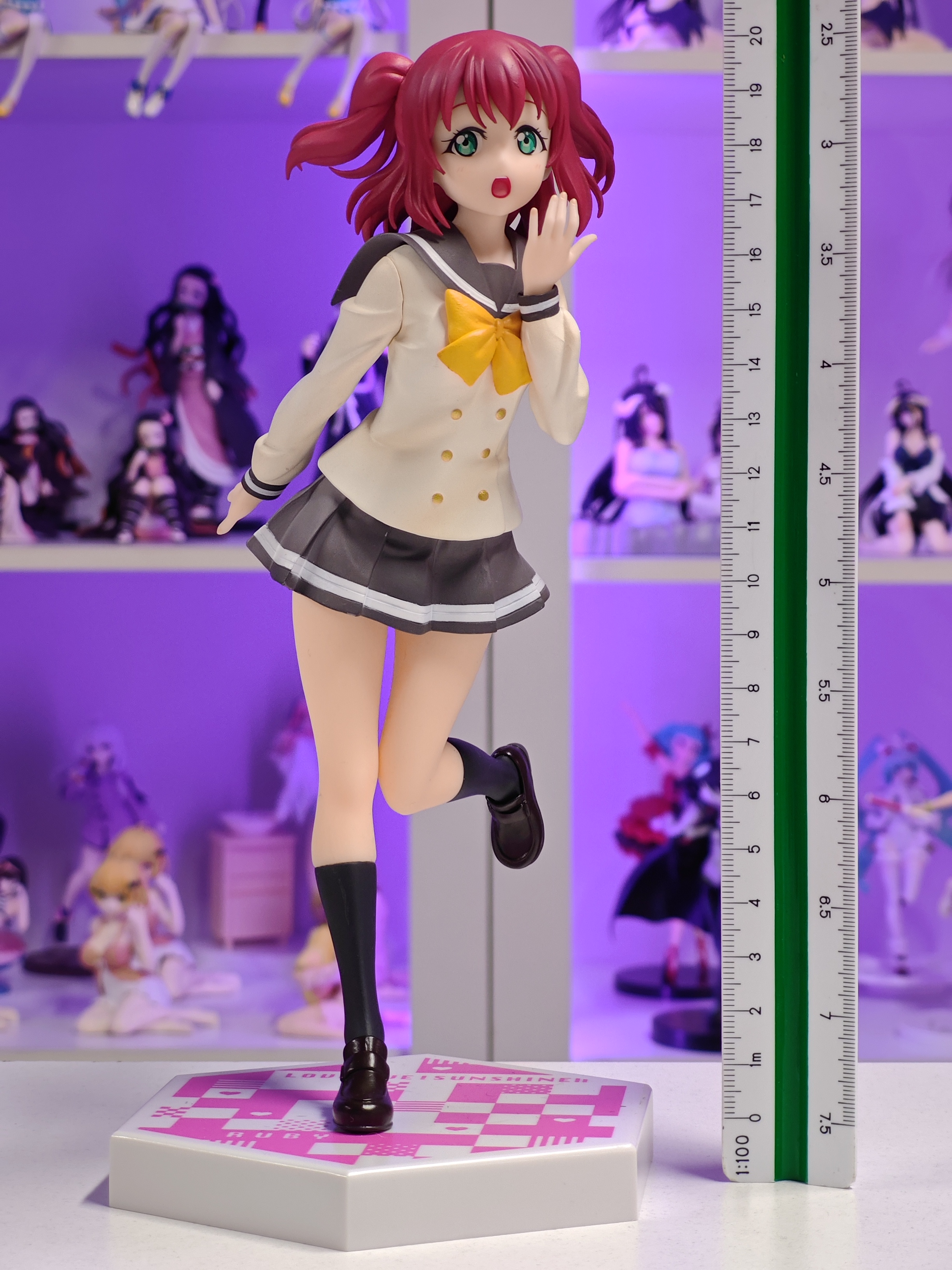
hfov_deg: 18.4
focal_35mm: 80
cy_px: 635
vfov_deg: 24.4
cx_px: 476
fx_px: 2934
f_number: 2.4
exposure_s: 1/16.8
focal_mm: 7.48
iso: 400
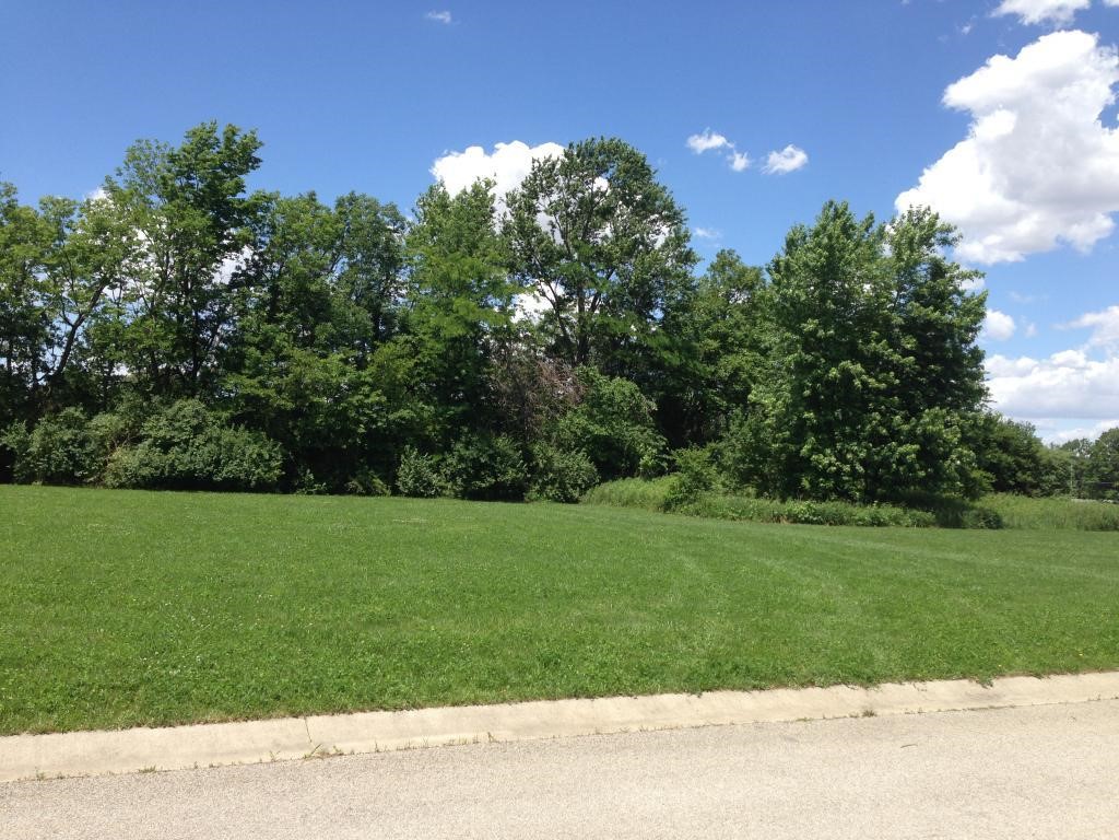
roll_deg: -4.0
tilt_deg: +4.1
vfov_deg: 42.9
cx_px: 560
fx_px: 1067
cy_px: 420
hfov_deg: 55.4
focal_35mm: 33
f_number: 2.4
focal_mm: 4.12
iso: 50
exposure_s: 1/1205
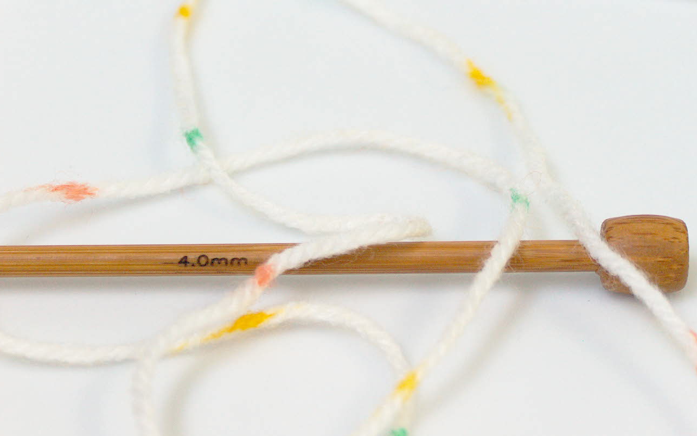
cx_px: 347
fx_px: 2013
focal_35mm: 106
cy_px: 252
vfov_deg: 12.3
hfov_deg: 19.6
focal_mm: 20.29
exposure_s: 1/44.7
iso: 200
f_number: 2.9
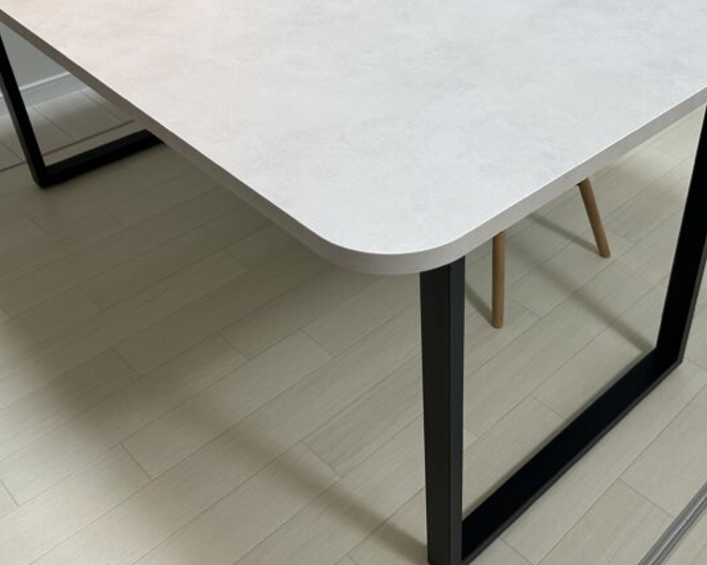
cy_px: 214
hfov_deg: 47.5
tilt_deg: -36.3
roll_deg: -0.5
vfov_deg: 38.9
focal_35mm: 38
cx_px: 446
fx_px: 795
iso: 80
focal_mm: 5.7
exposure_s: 1/100
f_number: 1.5
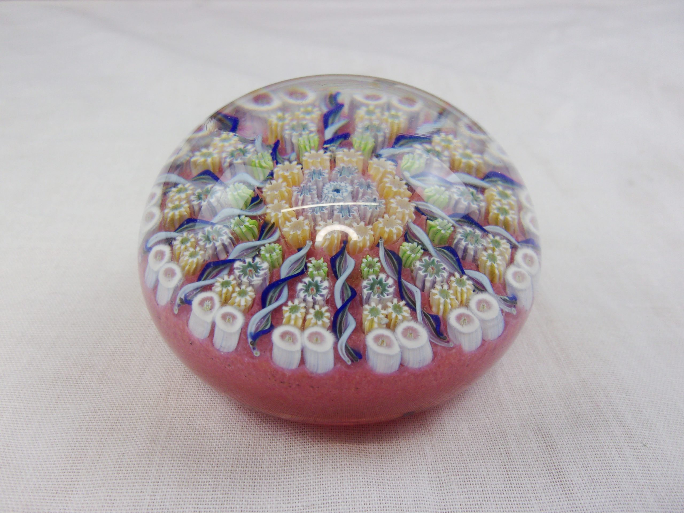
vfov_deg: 49.7
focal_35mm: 28
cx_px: 342
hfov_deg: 63.4
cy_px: 256
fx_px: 553
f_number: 3.9
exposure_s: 1/45
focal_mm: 5.1
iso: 80
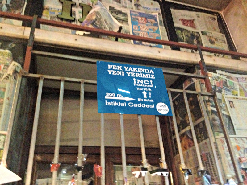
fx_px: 250
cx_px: 124
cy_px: 92
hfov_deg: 52.6
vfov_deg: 40.7
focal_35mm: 35
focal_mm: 4.28
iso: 800
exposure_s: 1/15
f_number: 2.4
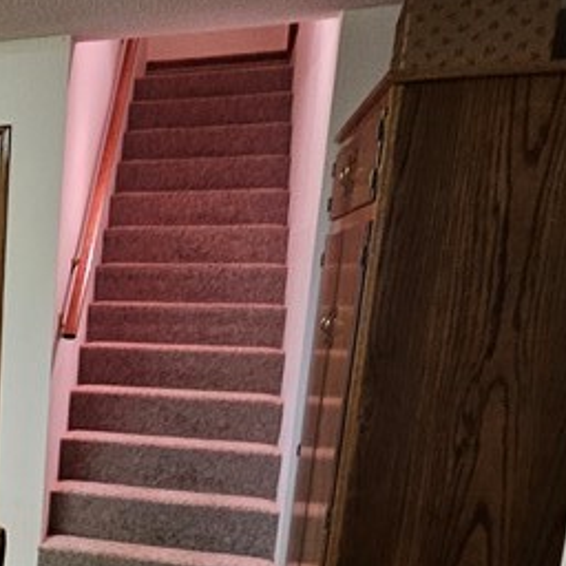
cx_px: -195
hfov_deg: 28.9
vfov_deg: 35.4
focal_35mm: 46
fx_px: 851
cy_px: 469
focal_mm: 2.2
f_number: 2.2
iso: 320
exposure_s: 1/40
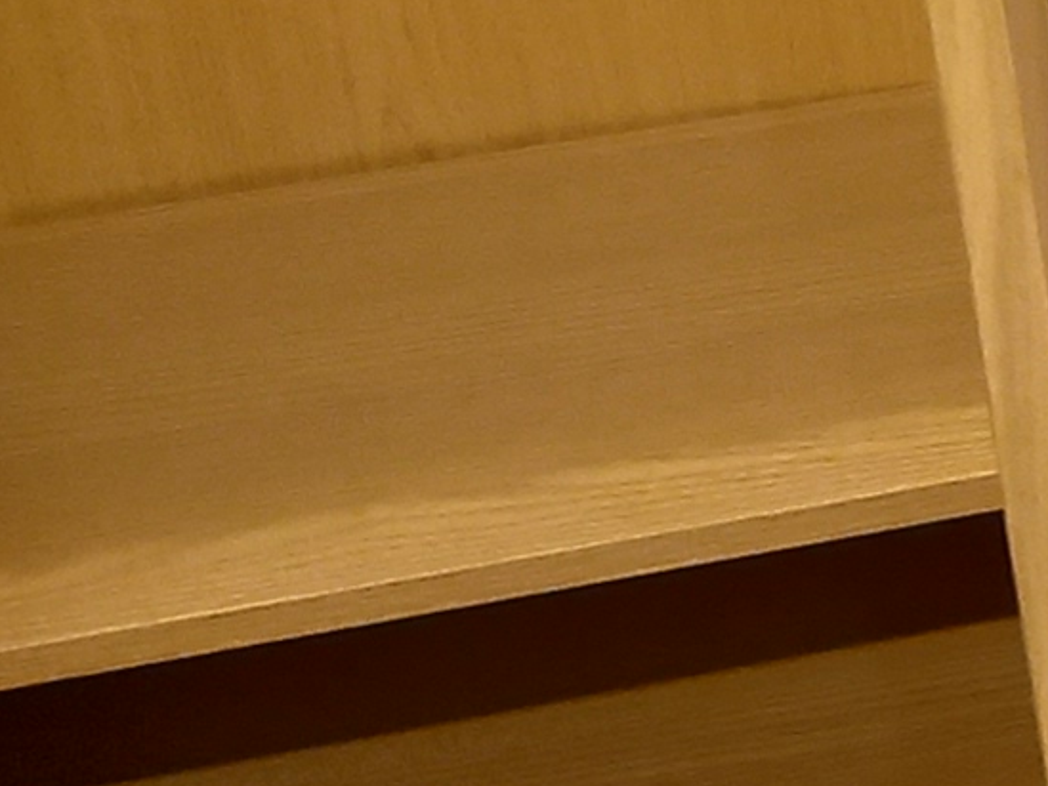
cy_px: -141
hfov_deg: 9.4
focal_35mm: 182
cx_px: 2680
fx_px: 5511
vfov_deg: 8.1
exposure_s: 1/50
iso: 200
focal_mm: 4.6
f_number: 2
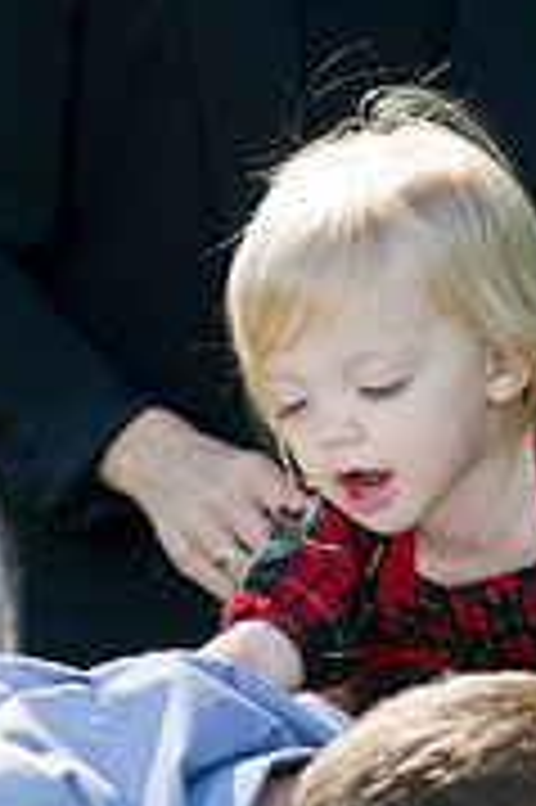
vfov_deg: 4.6
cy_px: 248
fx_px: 10113
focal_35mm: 452
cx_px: 331
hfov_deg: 3.0
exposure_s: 1/100
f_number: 4
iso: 250
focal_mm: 180
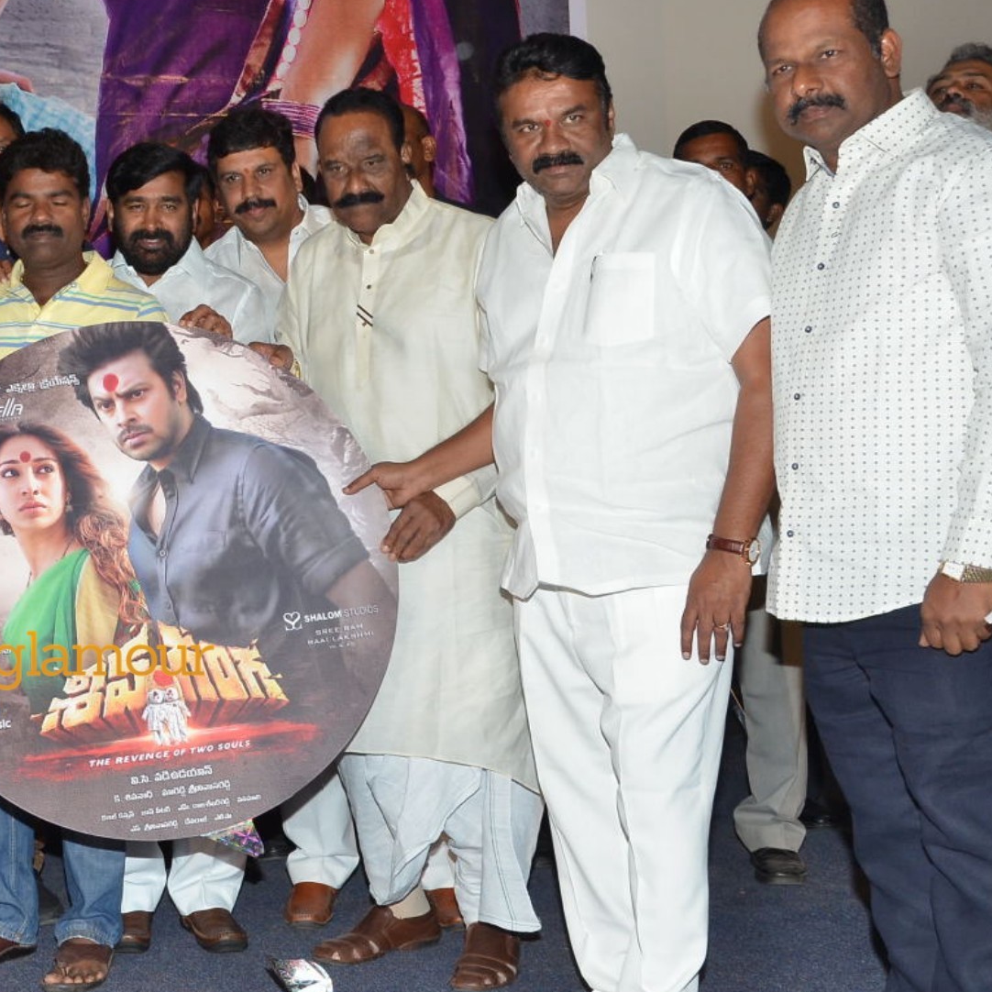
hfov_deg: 28.8
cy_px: 476
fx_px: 1812
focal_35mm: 56
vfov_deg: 30.6
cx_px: 11
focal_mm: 21
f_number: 6.3
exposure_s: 1/125
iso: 800
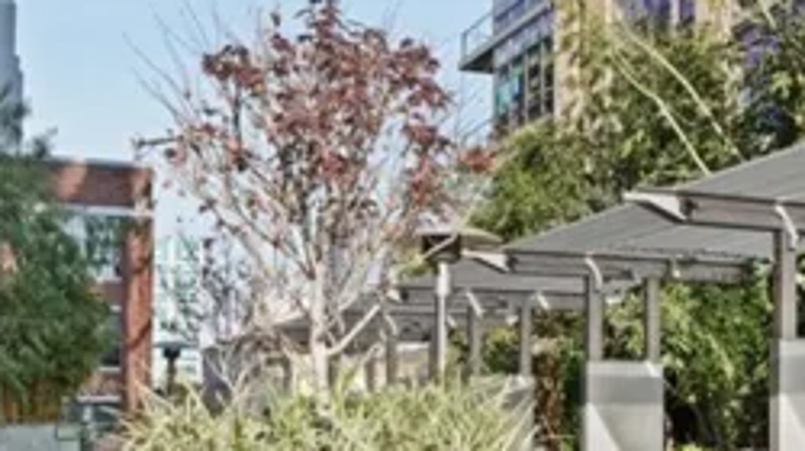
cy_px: 454
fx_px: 1279
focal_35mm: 60
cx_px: 613
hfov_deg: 34.1
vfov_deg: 19.4
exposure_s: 1/50
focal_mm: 17
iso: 400
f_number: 8
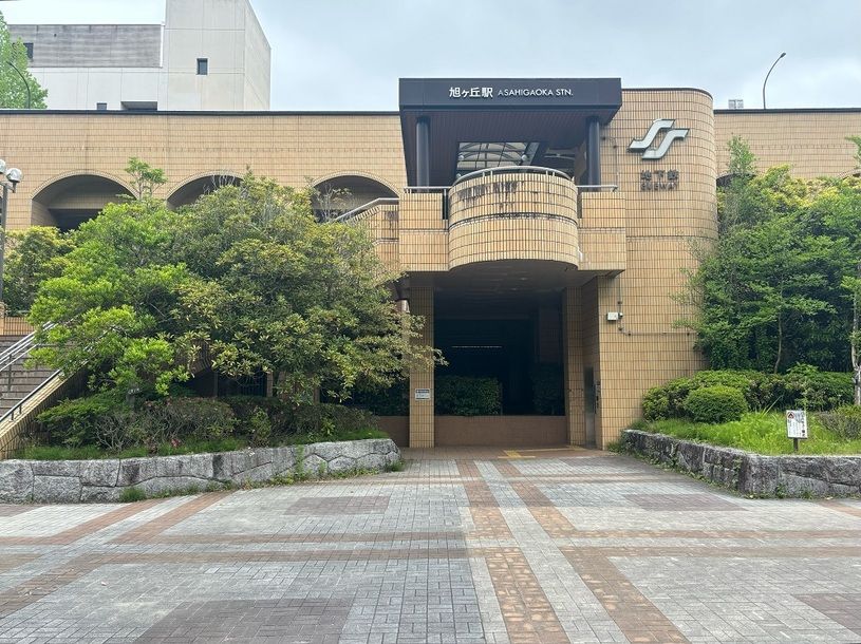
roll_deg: -0.6
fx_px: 646
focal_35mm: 26
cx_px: 430
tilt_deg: +5.3
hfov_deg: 67.3
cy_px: 322
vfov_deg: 53.0
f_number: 1.6
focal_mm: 5.96
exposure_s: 1/858
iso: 50
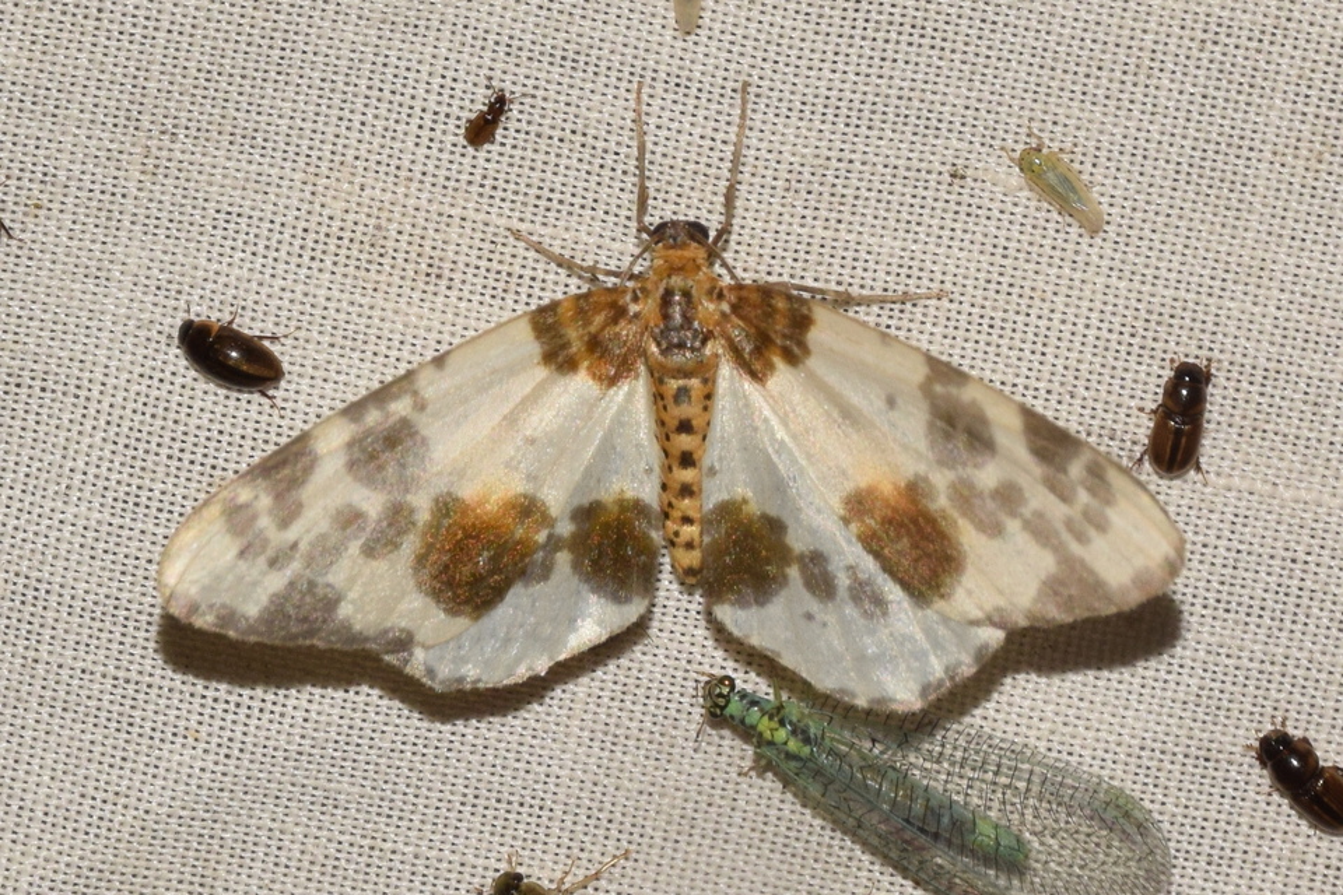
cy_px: 448
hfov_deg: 9.8
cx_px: 672
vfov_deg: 6.5
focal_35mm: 210
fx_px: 7834
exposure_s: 1/200
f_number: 14
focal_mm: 140
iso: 400
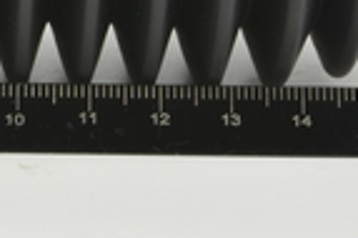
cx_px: -203
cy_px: -143
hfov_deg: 6.7
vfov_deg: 4.5
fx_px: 3010
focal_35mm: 303
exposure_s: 1/2.5
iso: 80
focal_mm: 60
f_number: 29
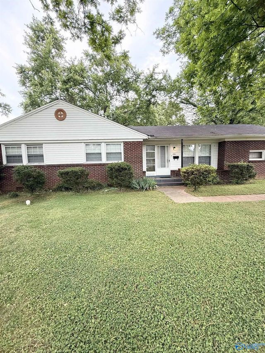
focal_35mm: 14
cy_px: 176
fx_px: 143
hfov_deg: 85.7
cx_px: 132
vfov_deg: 102.1
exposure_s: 1/99
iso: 64
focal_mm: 2.22
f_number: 2.2
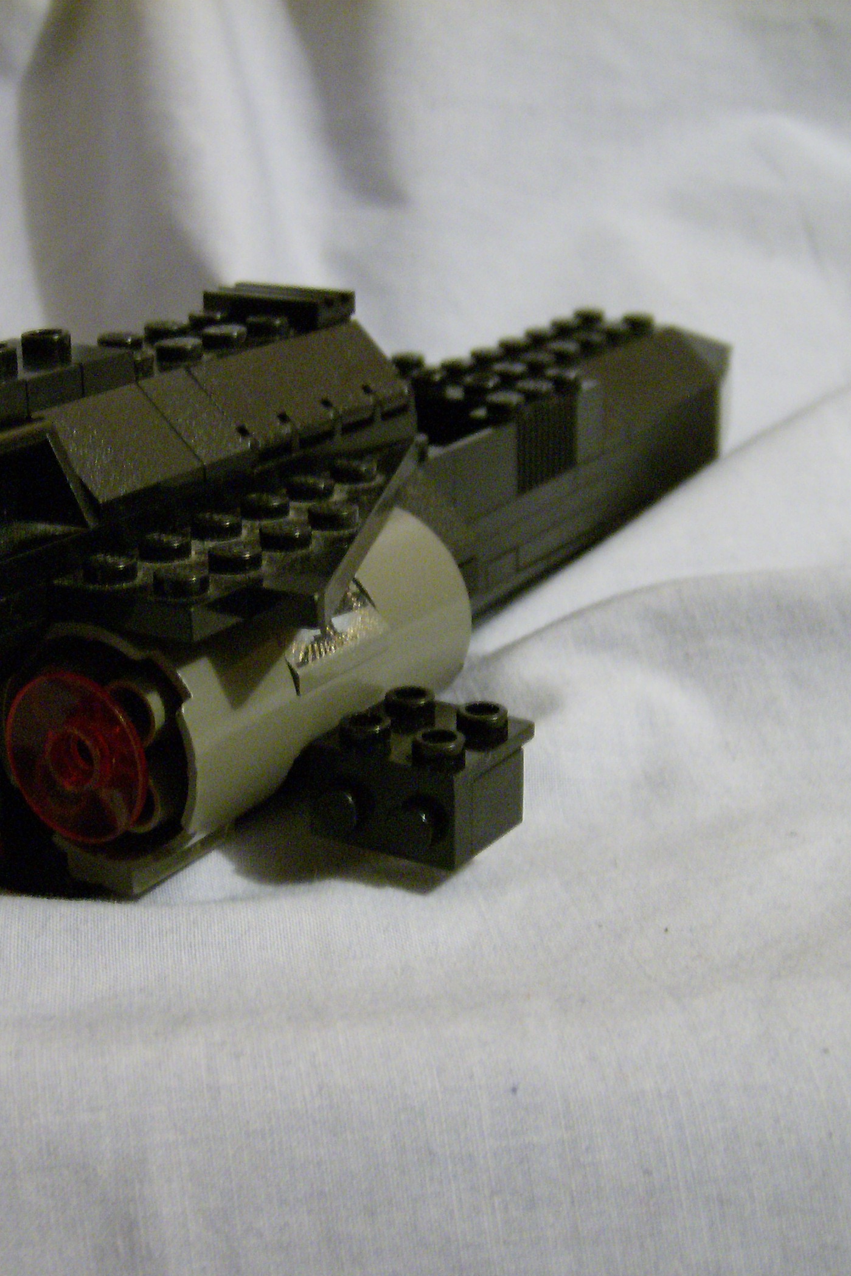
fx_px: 1879
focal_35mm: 53
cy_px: 646
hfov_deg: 25.3
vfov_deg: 37.5
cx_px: 229
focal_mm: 6.4
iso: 200
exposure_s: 1/6.93
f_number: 2.9
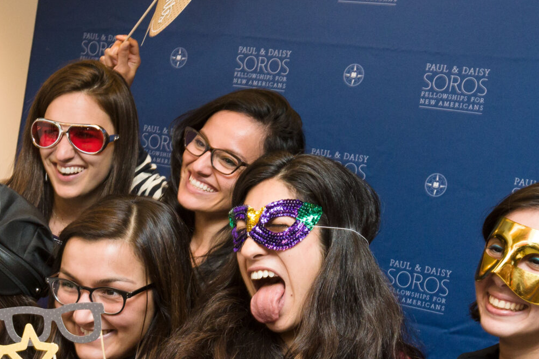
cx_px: 293
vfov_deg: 18.2
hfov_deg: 27.3
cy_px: 311
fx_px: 1108
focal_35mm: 74
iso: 1000
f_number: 5.6
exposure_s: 1/60
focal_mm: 24
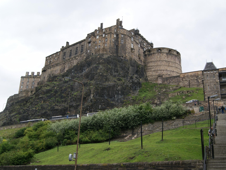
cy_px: 85
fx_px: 235
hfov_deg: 51.3
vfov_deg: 39.7
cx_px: 124
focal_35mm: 36
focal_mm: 22
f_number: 8
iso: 100
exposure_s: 1/80
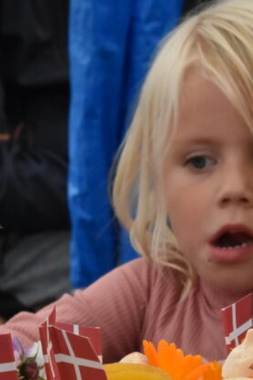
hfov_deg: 3.9
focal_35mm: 352
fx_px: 3713
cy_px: 442
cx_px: 121
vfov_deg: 5.8
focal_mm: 95
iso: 2800
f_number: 20
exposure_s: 1/200
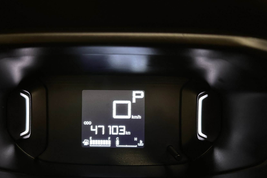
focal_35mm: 29
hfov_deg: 63.3
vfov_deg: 44.9
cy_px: 95
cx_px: 113
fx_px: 215
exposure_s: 1/41
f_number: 1.78
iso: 800
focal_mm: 6.86
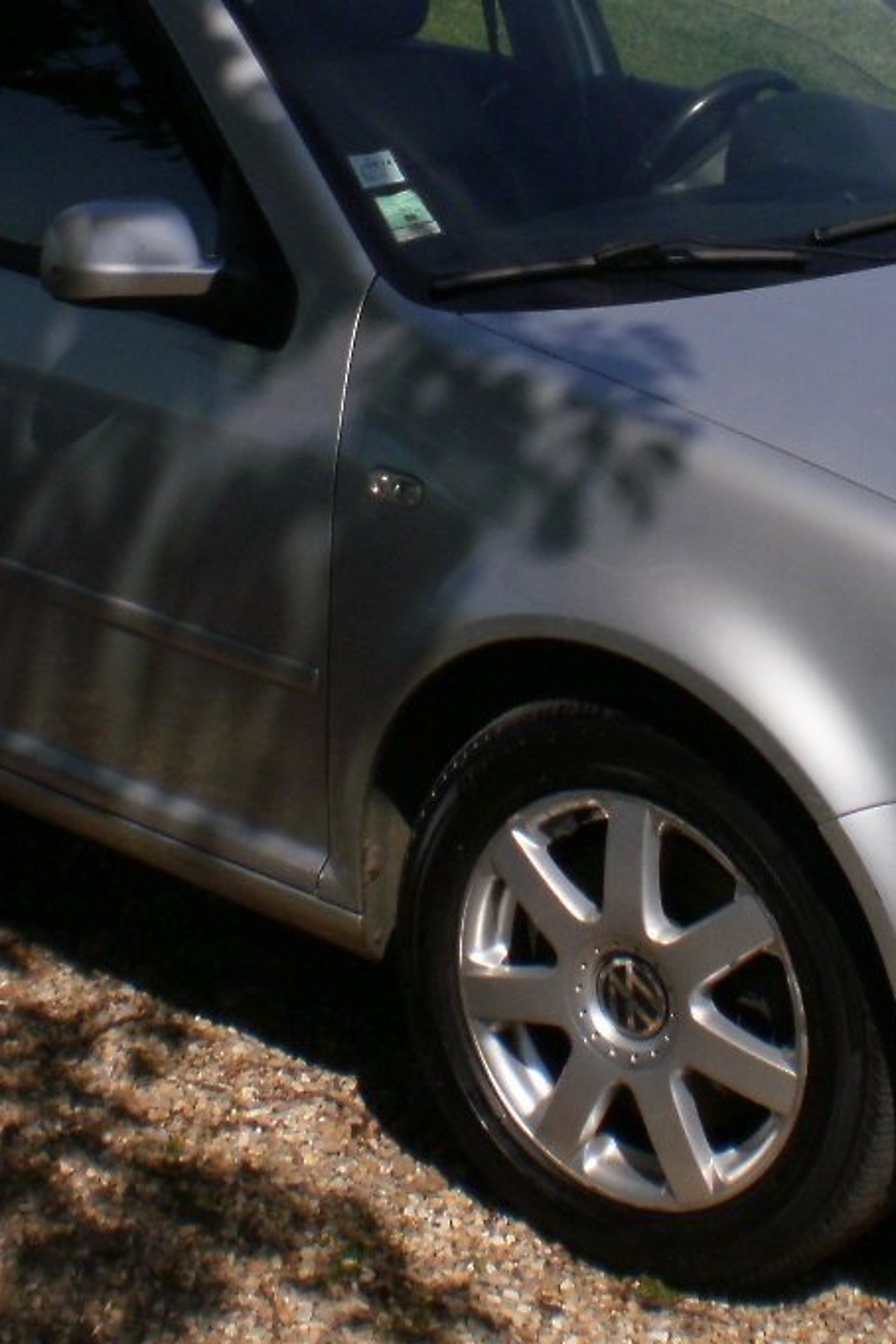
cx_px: 480
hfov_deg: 15.5
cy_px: 268
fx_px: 3285
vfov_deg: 22.8
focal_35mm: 88
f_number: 4.6
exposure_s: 1/1250
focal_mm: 6.3
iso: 100
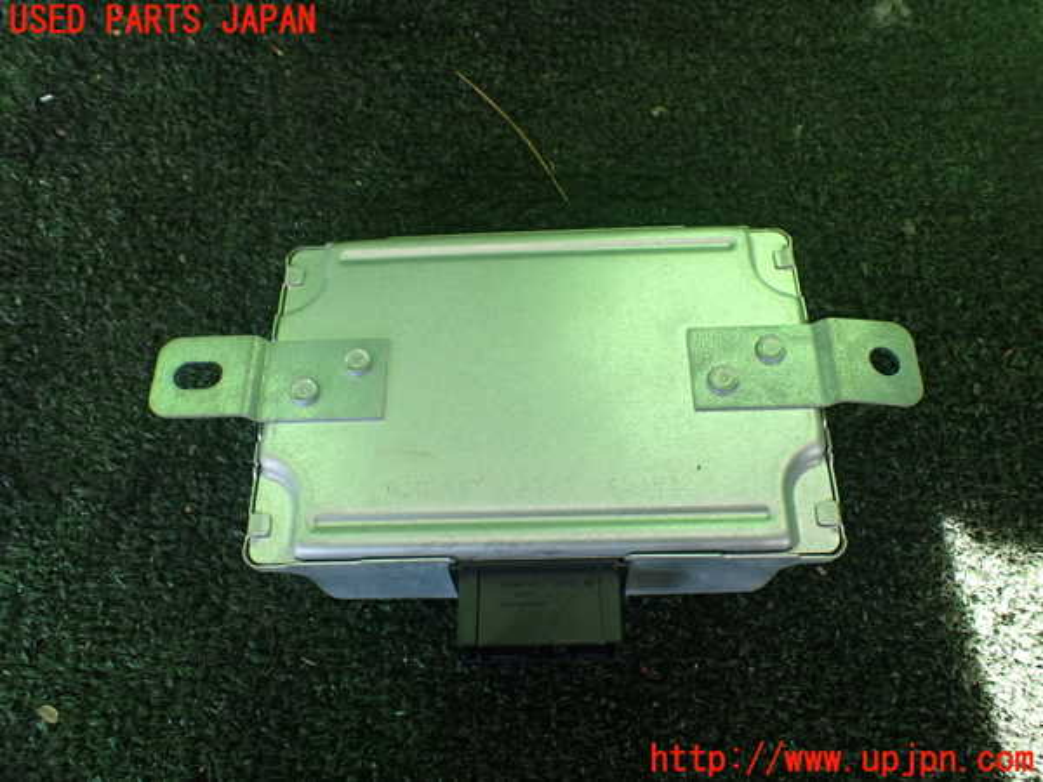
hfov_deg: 60.0
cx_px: 522
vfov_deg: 46.8
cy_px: 391
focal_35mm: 30
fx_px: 904
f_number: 2.3
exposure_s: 1/125
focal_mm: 5.4
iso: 200
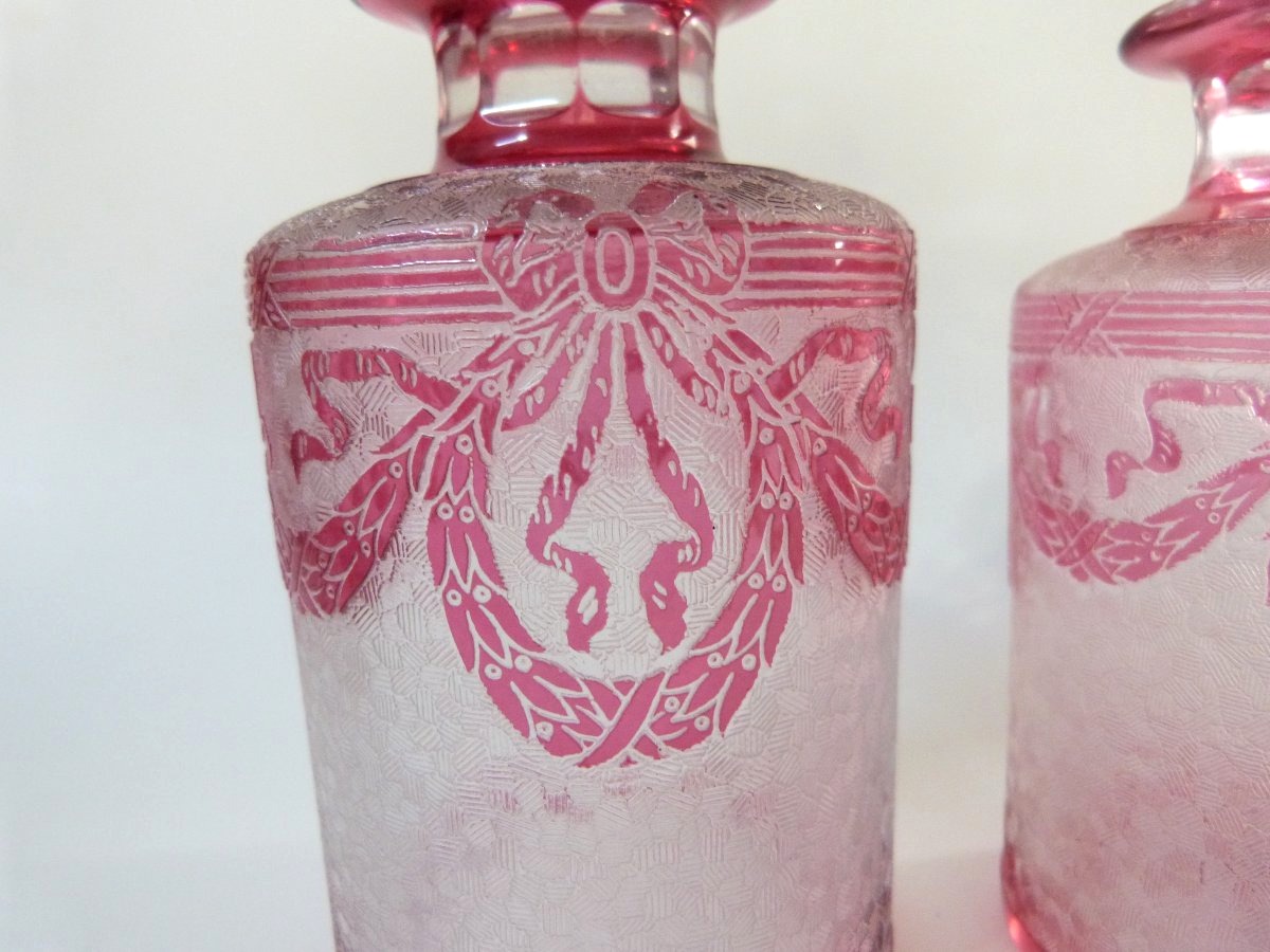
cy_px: 476
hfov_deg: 69.4
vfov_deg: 54.9
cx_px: 635
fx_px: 917
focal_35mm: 25
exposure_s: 1/25
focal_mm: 4.5
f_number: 2.8
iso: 400
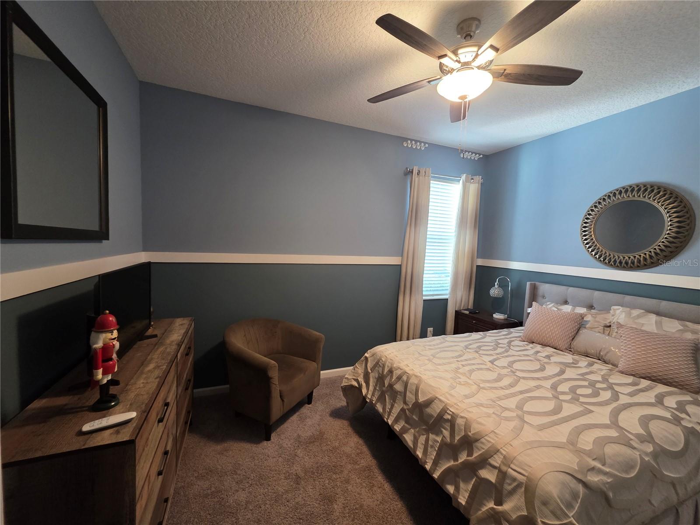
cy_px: 262
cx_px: 350
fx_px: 263
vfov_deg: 89.9
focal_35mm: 13
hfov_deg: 106.2
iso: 400
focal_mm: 2.2
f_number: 1.9
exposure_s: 1/60
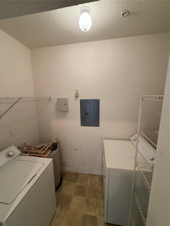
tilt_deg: -9.6
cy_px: 113
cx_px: 85
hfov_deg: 85.7
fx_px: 92
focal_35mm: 14
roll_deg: +1.2
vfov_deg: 102.1
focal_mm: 2.22
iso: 320
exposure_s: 1/60
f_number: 2.2
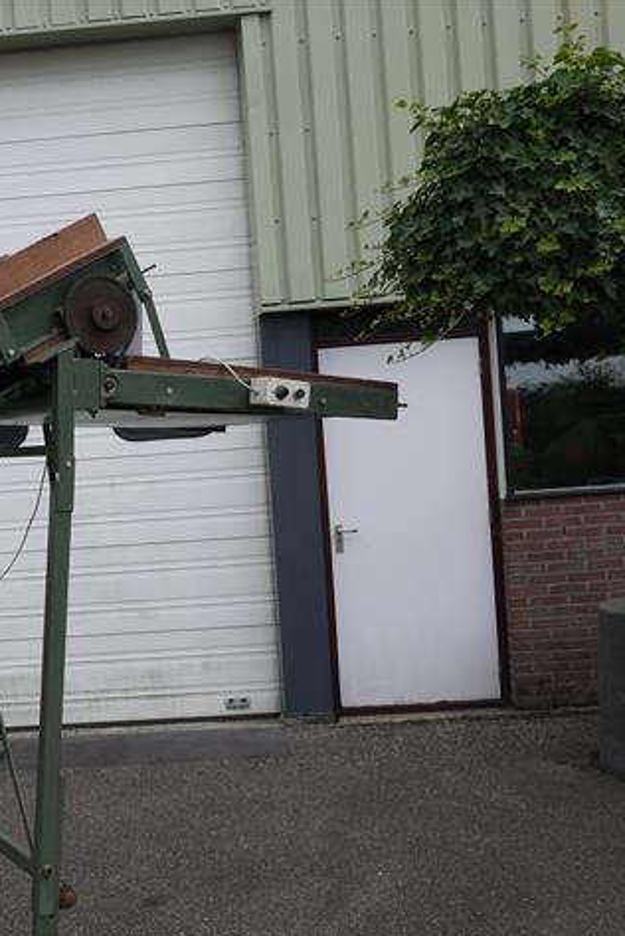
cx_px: 28
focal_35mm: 45
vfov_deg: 43.6
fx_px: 1170
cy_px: 469
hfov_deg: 28.4
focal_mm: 16
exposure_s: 1/320
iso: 100
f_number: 6.3
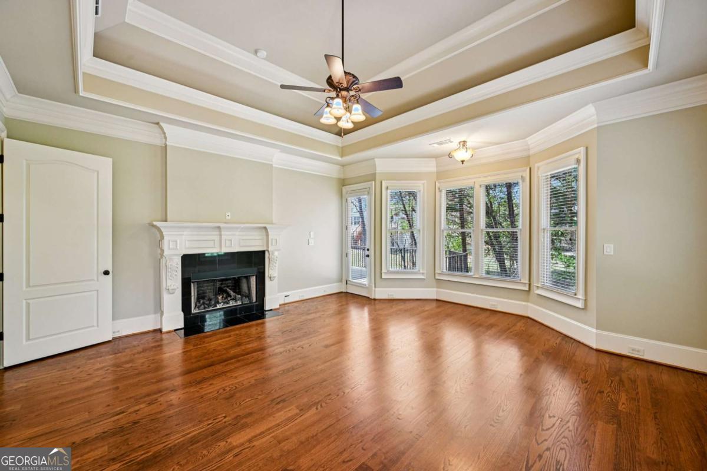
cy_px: 236
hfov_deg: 104.3
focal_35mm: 14
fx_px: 275
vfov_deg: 81.2
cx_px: 354
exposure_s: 1/15
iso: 250
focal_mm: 14
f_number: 8
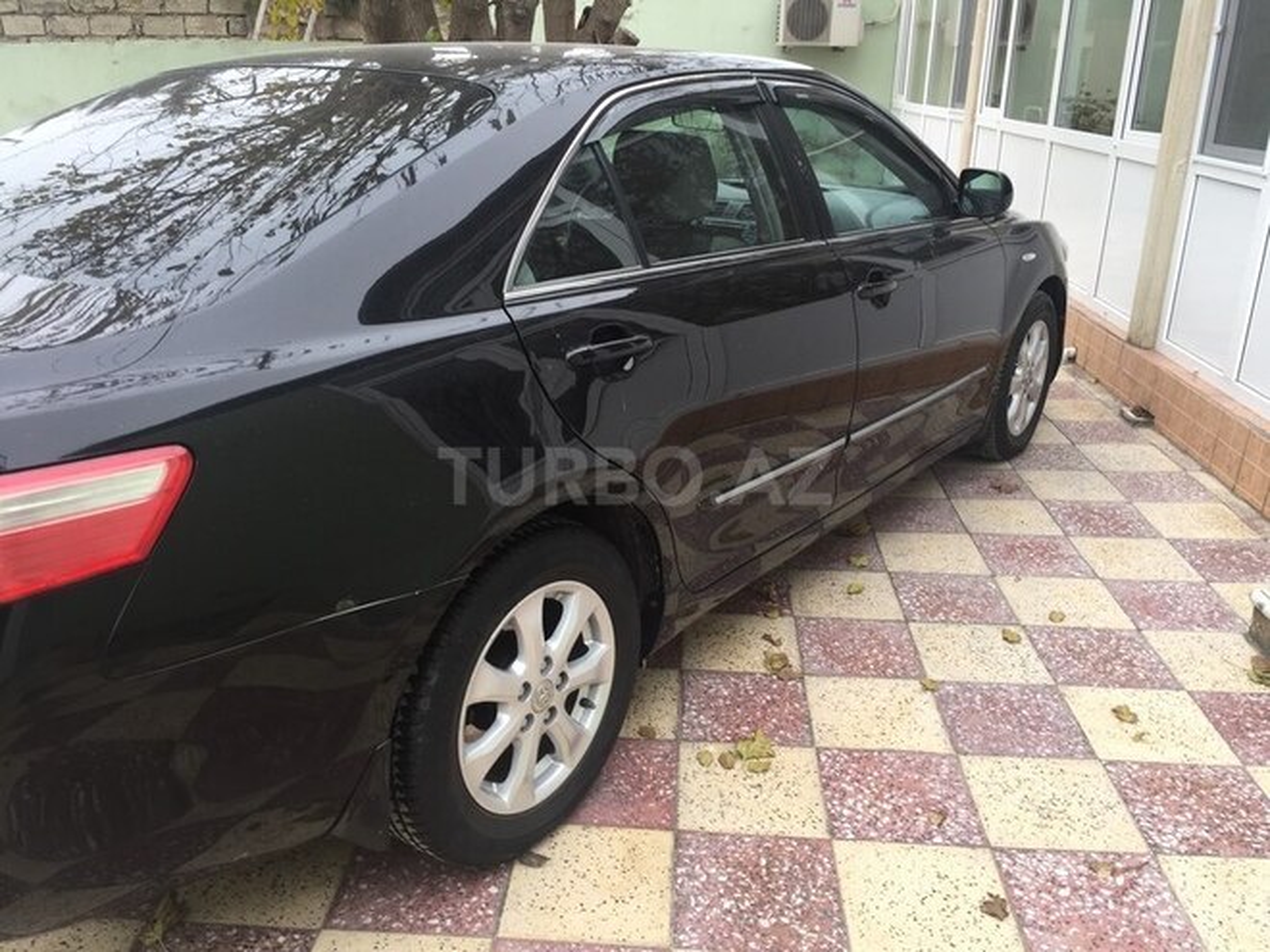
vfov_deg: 48.2
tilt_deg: -19.3
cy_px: 476
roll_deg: -0.1
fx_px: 1064
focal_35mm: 29
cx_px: 635
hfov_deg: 61.7
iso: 32
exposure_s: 1/115
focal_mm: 4.15
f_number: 2.2
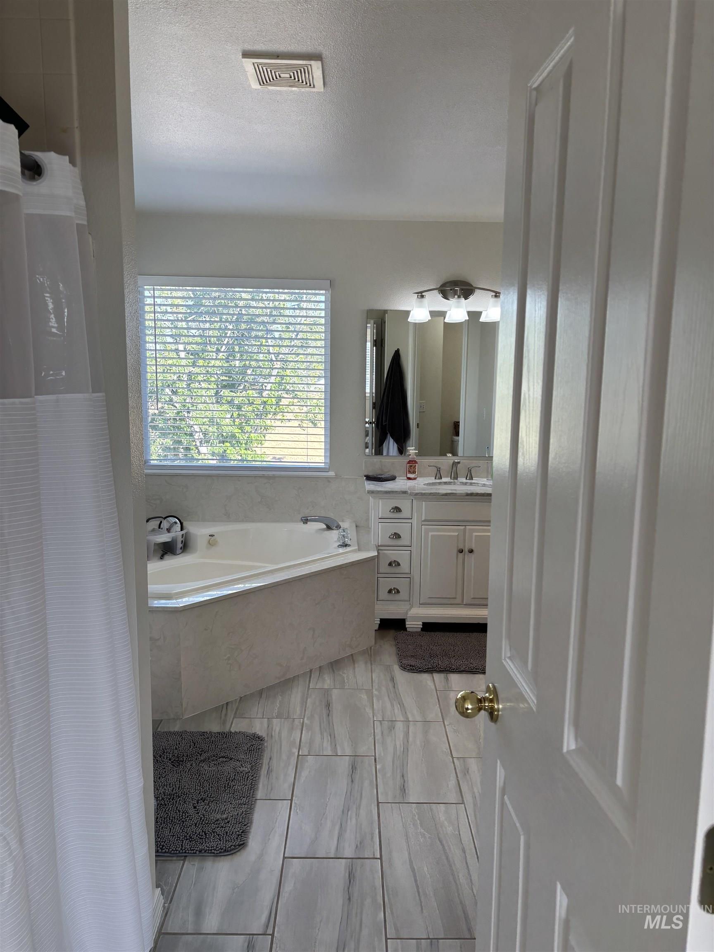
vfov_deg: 67.3
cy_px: 476
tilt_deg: -8.4
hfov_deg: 53.1
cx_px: 357
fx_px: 715
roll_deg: -0.5
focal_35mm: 26
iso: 50
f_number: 1.6
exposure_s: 1/161
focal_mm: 5.96
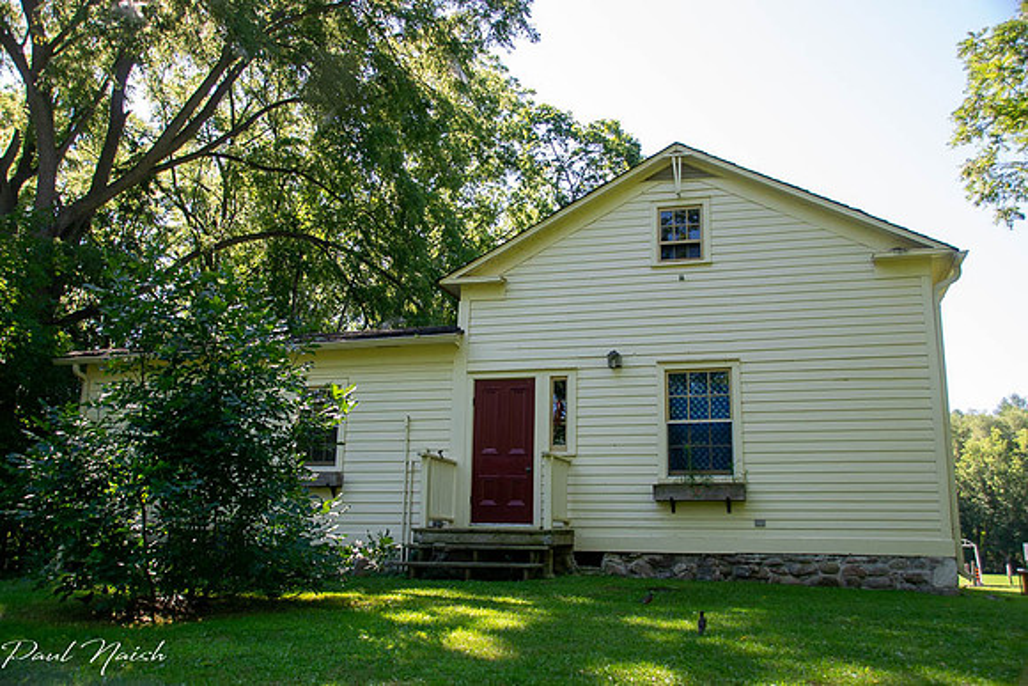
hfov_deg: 57.2
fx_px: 943
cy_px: 343
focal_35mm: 33
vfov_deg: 40.0
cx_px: 514
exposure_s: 1/125
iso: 125
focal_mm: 22
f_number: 5.6
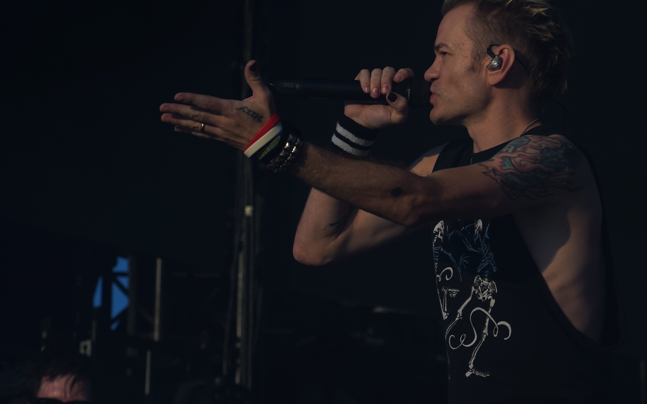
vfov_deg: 6.9
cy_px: 285
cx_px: 562
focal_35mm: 189
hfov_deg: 11.0
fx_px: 3333
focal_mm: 105
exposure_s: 1/500
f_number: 8
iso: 100
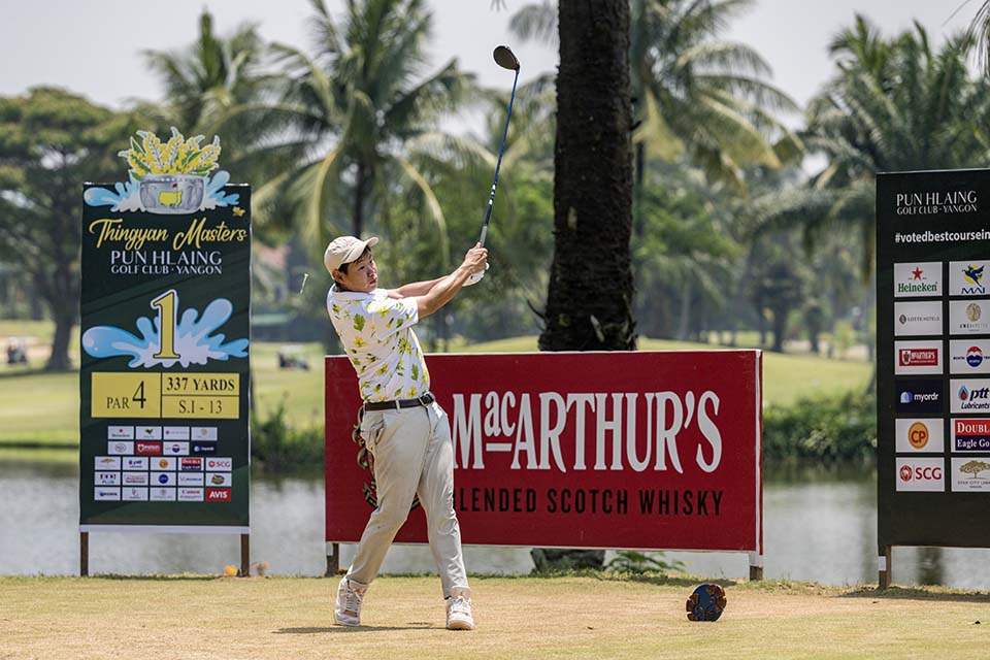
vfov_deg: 9.8
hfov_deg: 14.7
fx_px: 3850
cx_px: 495
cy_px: 330
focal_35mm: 140
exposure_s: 1/5000
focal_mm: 140
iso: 900
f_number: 3.5
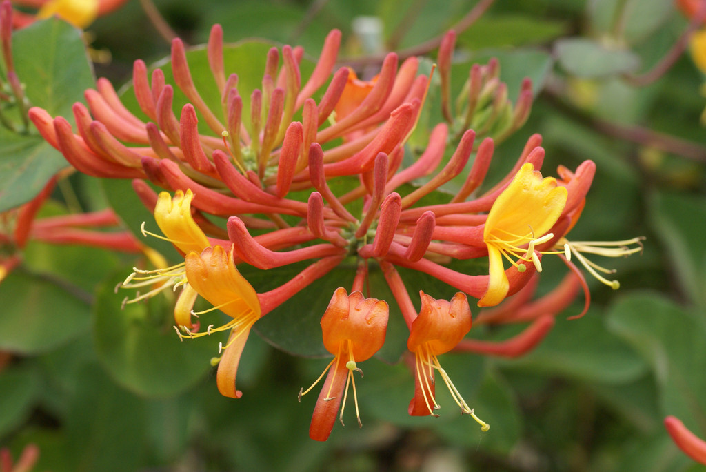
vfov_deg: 10.2
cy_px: 236
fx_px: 2650
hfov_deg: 15.2
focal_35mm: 135
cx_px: 353
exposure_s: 1/250
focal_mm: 90
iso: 400
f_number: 8
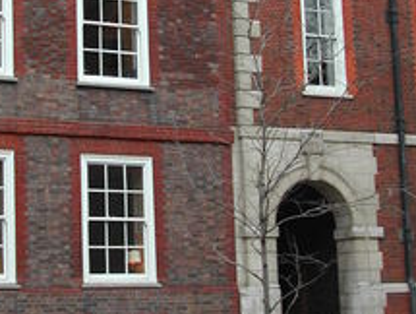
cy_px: 27
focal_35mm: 107
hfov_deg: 18.3
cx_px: 188
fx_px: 1288
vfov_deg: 13.7
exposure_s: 1/472
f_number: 3.1
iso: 100
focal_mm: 10.1
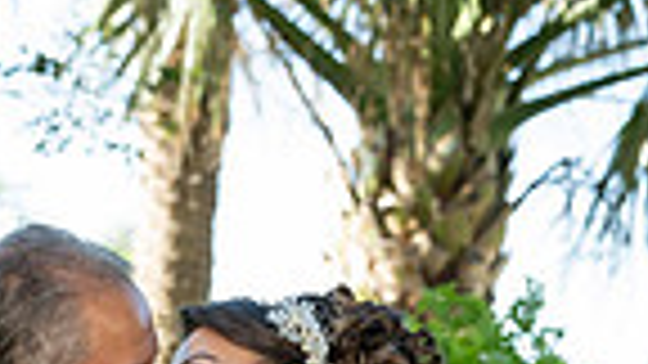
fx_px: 2749
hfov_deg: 13.4
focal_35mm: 160
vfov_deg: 7.1
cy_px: 917
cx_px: 202
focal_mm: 49
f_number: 4
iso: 500
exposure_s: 1/500
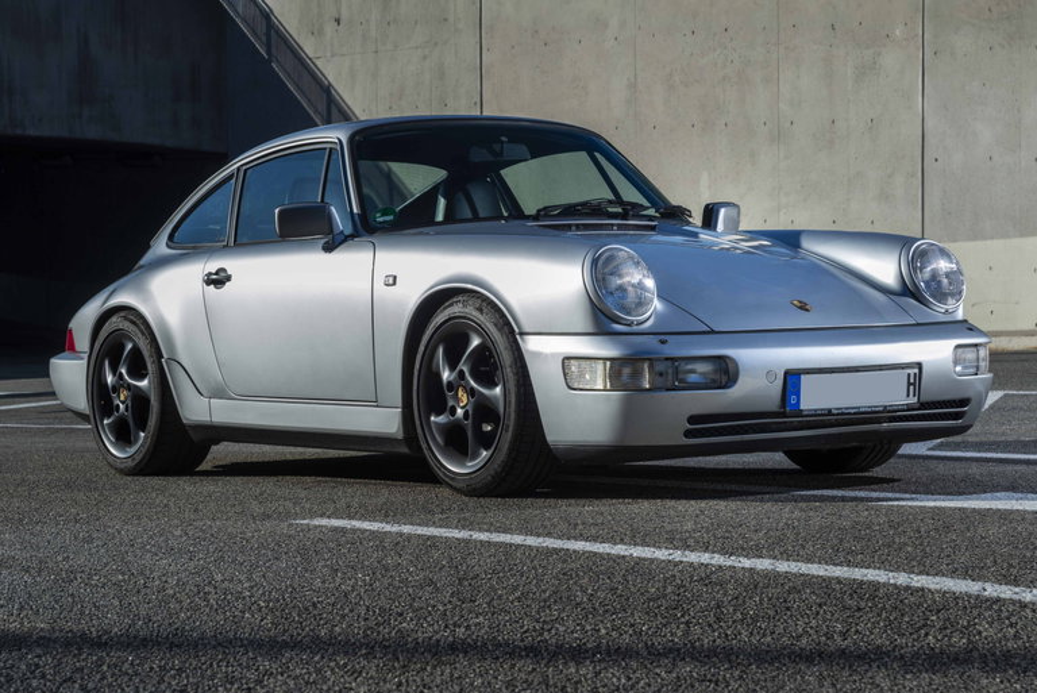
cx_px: 518
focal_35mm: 98
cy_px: 346
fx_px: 2824
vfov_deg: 14.0
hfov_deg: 20.8
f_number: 14
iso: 400
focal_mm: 98
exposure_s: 1/250
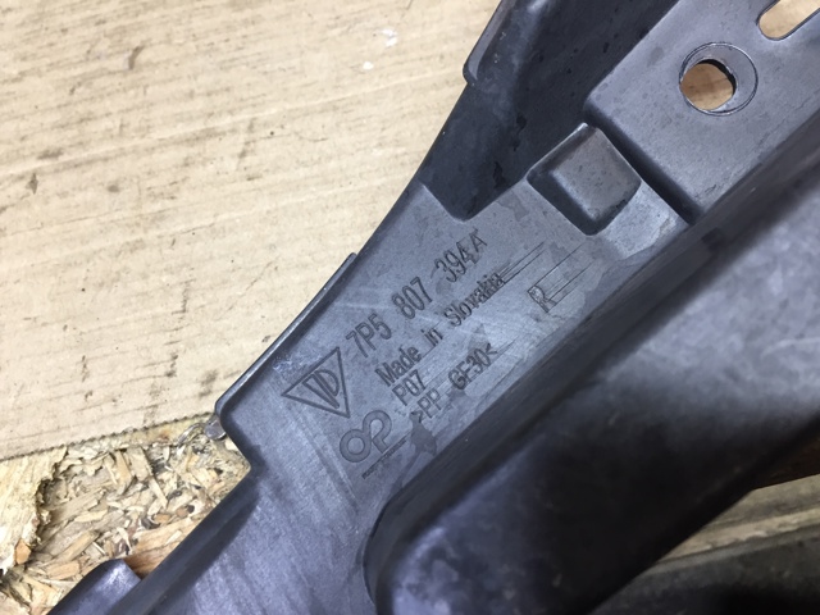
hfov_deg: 61.7
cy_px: 308
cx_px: 410
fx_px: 687
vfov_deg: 48.2
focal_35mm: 29
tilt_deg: -65.7
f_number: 2.2
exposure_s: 1/33
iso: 100
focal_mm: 4.15
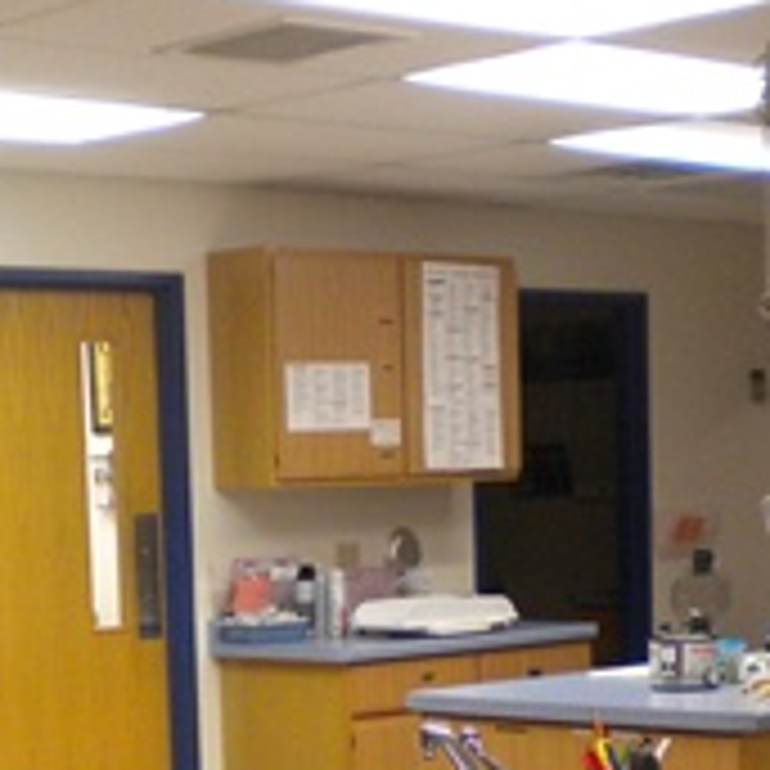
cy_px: 752
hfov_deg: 18.4
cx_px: 239
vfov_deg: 18.1
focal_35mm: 94
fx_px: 2366
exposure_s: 1/60.3
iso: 348
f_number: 3.1
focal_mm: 6.3
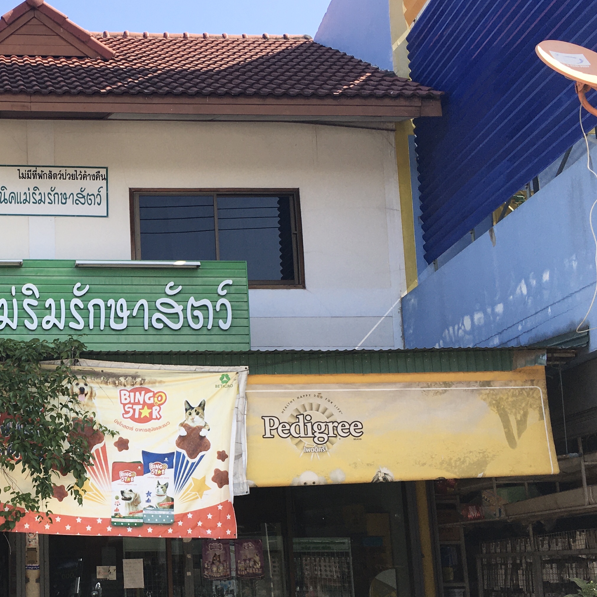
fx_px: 995
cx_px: 47
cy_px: 397
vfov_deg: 33.1
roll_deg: +0.3
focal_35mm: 51
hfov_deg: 31.6
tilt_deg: +12.0
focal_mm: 4.15
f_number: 2.2
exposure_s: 1/549
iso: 25
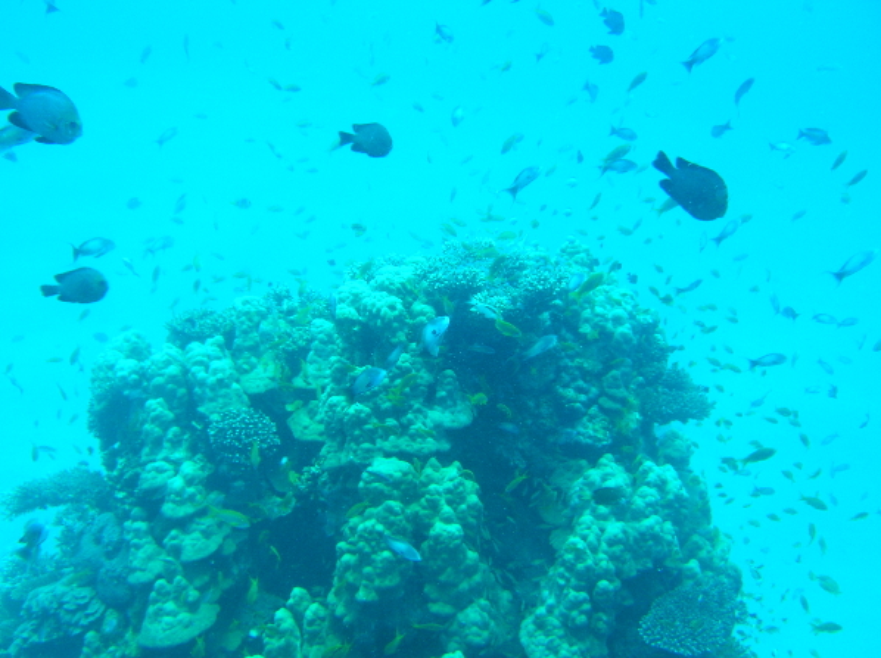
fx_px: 864
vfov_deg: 41.7
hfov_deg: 54.0
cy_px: 329
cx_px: 440
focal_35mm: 34
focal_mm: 5.7
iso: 50
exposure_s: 1/46.7
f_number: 4.9
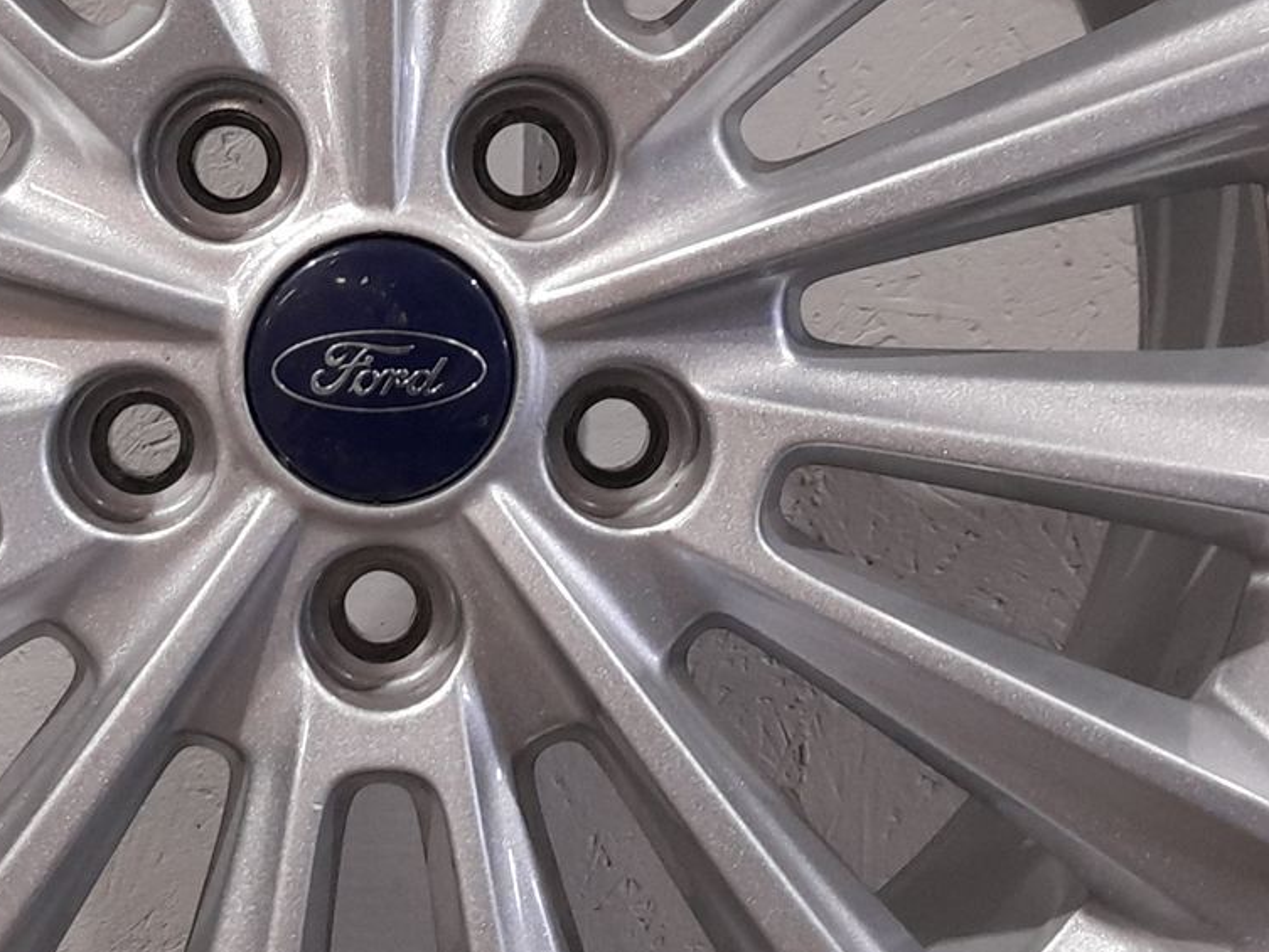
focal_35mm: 68
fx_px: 2493
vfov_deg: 21.6
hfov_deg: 28.3
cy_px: 357
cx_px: 381
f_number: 2
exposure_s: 1/50
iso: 200
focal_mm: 4.6
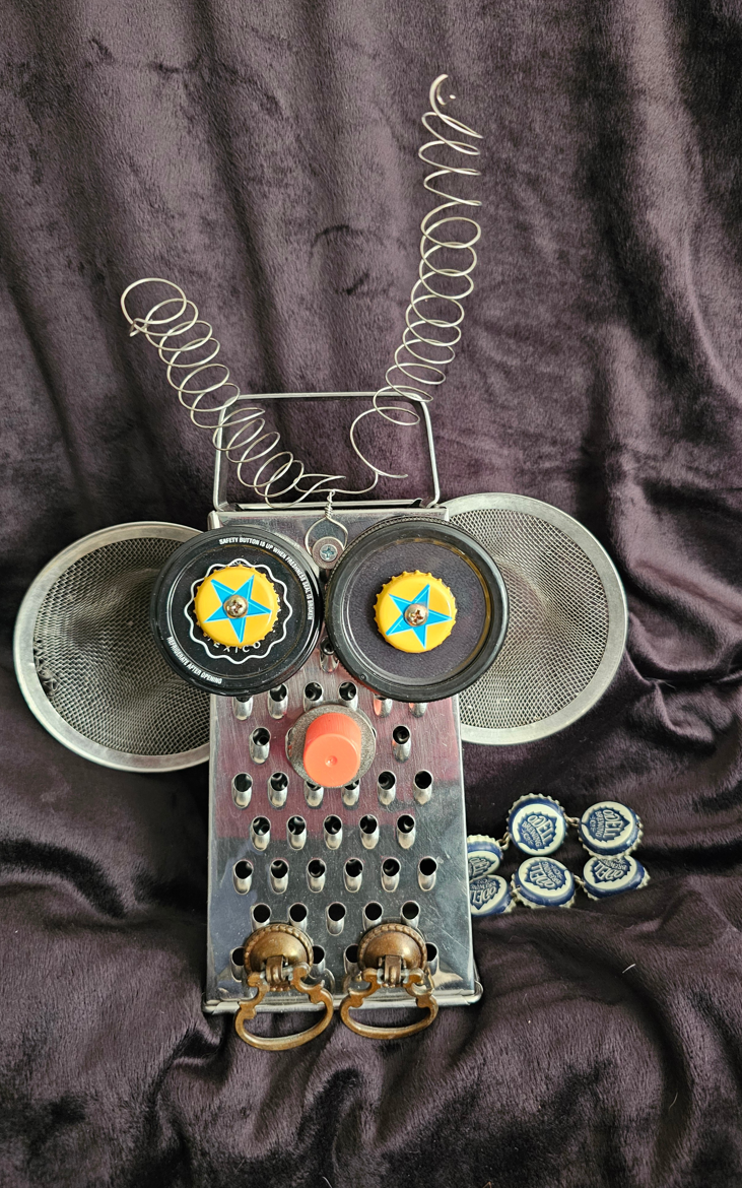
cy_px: 588
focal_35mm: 25
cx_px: 387
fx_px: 809
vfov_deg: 72.5
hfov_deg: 49.3
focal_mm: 6.3
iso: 500
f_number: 1.7
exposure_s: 1/24
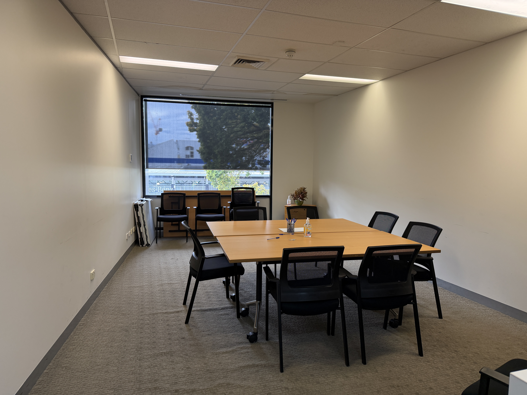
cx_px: 264
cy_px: 198
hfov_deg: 71.6
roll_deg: -0.8
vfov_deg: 56.8
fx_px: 365
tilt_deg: -5.0
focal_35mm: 24
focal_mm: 6.76
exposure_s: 1/50
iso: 160
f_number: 1.78
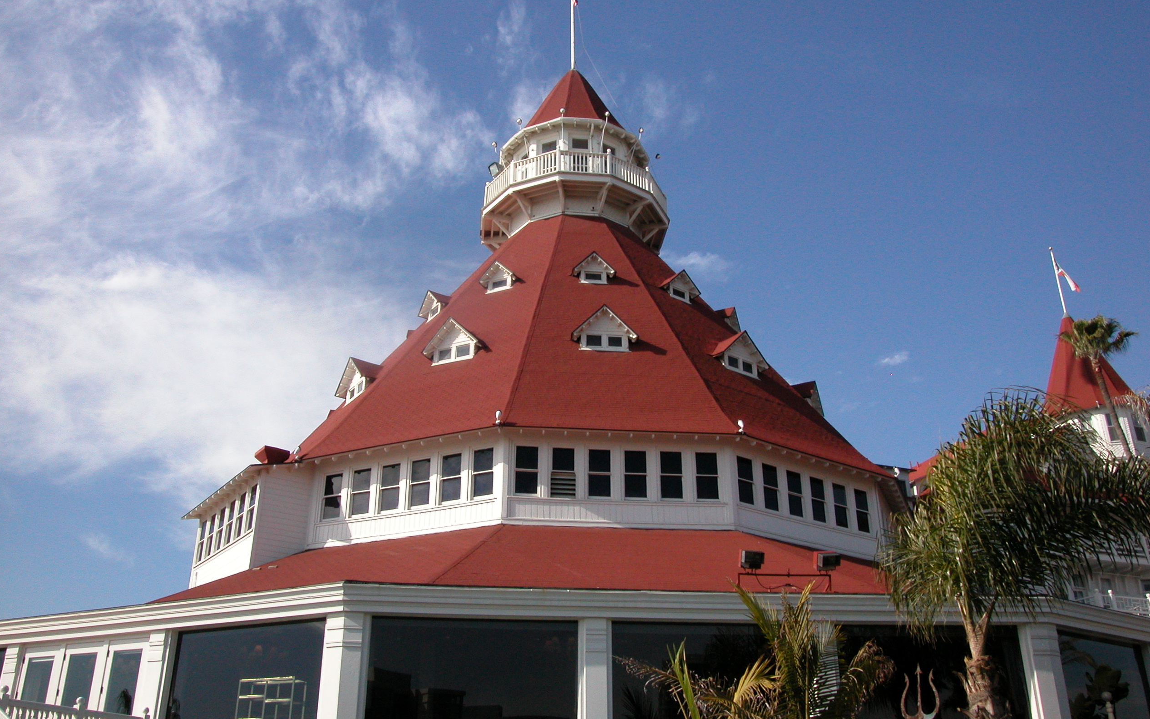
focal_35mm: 30
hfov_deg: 62.9
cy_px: 356
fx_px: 940
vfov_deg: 41.8
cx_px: 571
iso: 200
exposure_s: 1/566
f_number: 8
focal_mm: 7.1
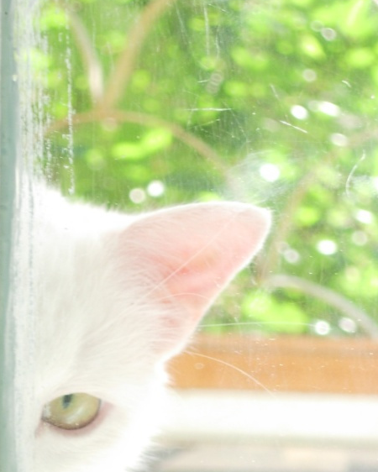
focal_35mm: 201
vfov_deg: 9.6
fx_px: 2809
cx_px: 140
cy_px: 411
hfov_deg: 7.7
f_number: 4.9
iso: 79
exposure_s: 1/60.4
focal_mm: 23.4
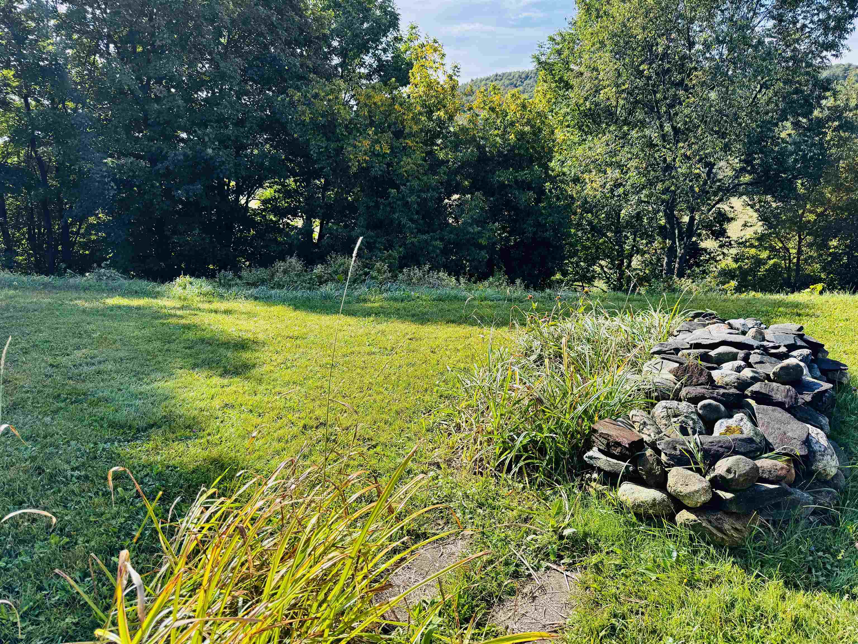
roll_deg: +1.2
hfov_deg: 71.6
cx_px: 429
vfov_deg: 56.8
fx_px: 595
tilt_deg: -14.0
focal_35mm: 24
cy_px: 322
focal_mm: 6.76
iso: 80
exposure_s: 1/1678
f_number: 1.78
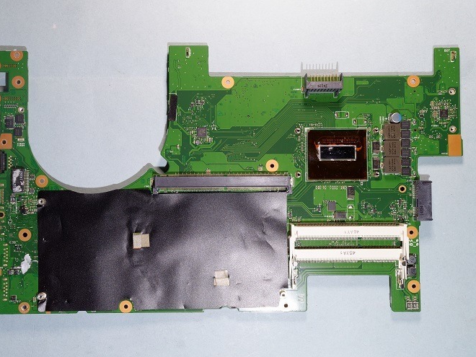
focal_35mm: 36
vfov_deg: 39.7
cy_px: 179
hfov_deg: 51.3
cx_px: 218
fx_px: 495
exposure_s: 1/6
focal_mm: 22
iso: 100
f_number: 8
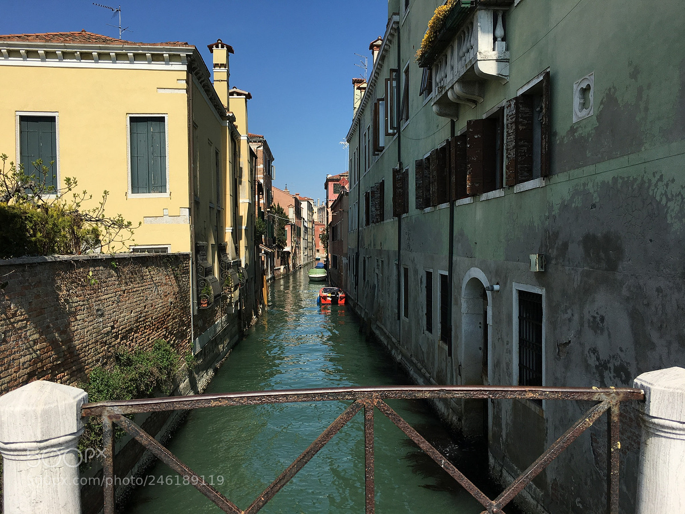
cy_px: 257
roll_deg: -0.4
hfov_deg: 61.7
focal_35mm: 29
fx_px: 574
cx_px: 342
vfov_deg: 48.2
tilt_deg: +1.7
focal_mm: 4.15
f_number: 2.2
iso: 25
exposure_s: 1/1923
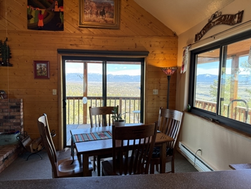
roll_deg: +0.1
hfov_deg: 71.6
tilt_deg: -3.8
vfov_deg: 56.8
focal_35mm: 24
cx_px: 126
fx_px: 174
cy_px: 94
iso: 250
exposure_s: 1/120
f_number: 1.78
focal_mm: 6.76
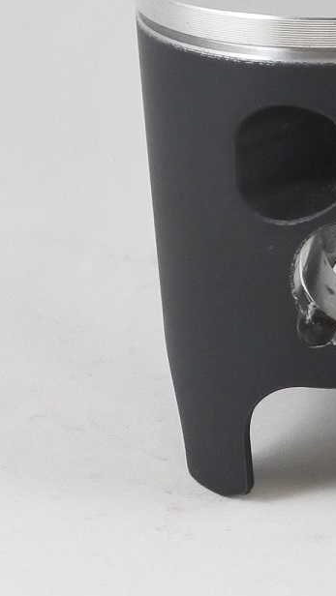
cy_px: 184
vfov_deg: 19.4
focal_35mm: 110
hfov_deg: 9.9
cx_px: 768
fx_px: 1740
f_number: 4
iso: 400
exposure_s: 1/125
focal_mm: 14
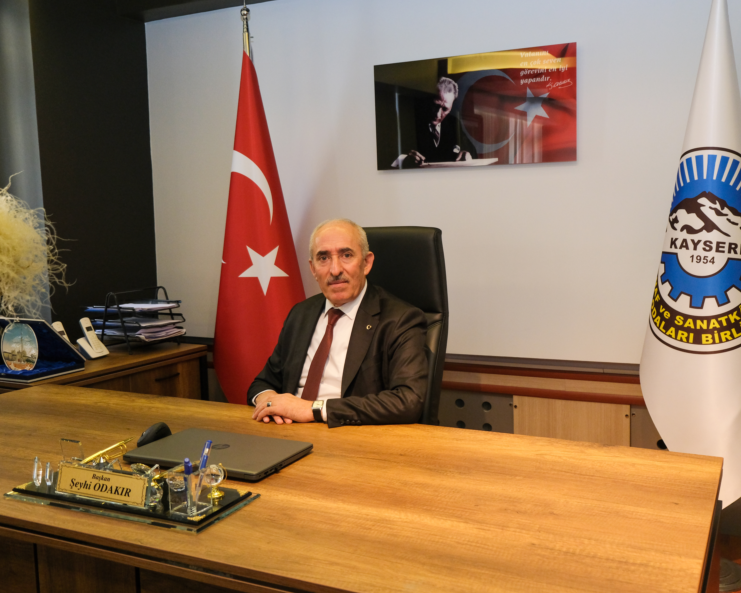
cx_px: 394
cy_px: 296
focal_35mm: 33
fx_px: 724
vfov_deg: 44.5
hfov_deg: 54.2
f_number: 2.8
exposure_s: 1/100
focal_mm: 19.6
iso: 1600
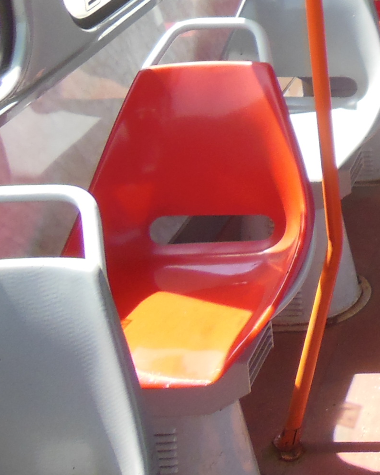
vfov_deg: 22.3
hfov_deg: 16.2
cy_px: -68
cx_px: 681
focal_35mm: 80
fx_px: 1125
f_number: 3.5
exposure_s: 1/250
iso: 160
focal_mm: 4.5
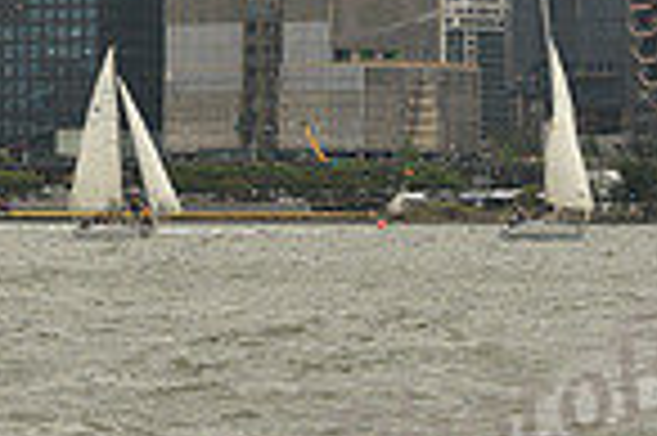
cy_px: -245
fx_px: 5086
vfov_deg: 4.9
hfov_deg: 7.4
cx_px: 99
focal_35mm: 279
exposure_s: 1/800
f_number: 11
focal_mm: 70
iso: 400
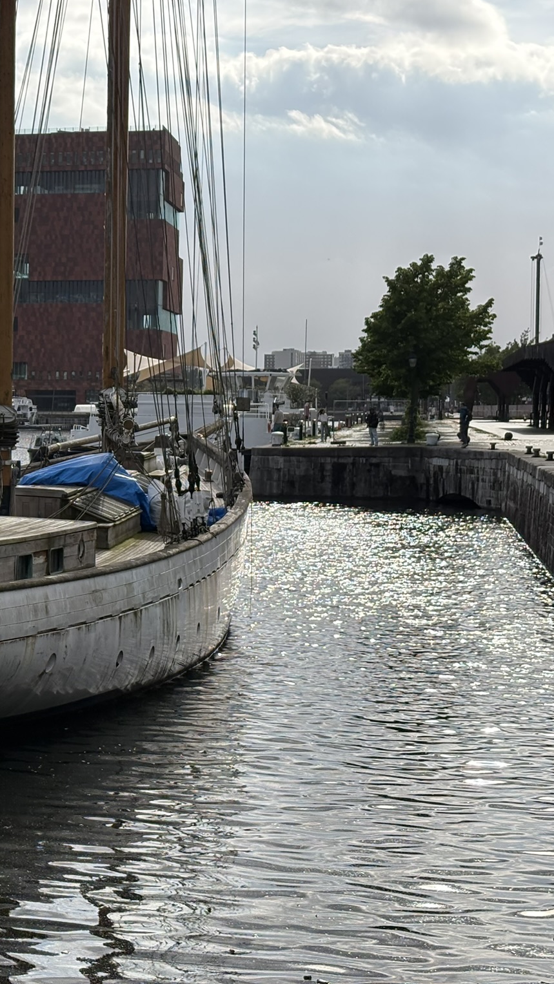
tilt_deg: -2.4
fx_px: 1985
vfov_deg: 27.9
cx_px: -83
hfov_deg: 15.4
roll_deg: +0.3
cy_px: 490
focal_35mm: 76
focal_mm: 5.96
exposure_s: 1/3448
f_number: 1.6
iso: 32
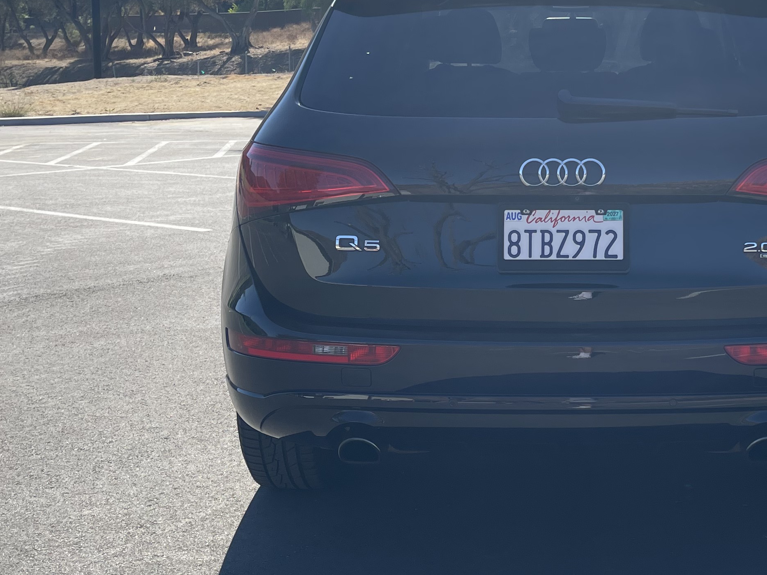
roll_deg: -3.1
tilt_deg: -7.8
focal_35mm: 54
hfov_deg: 34.8
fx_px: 1196
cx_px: 578
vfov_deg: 26.9
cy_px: 219
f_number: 1.6
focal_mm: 5.1
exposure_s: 1/1946
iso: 32
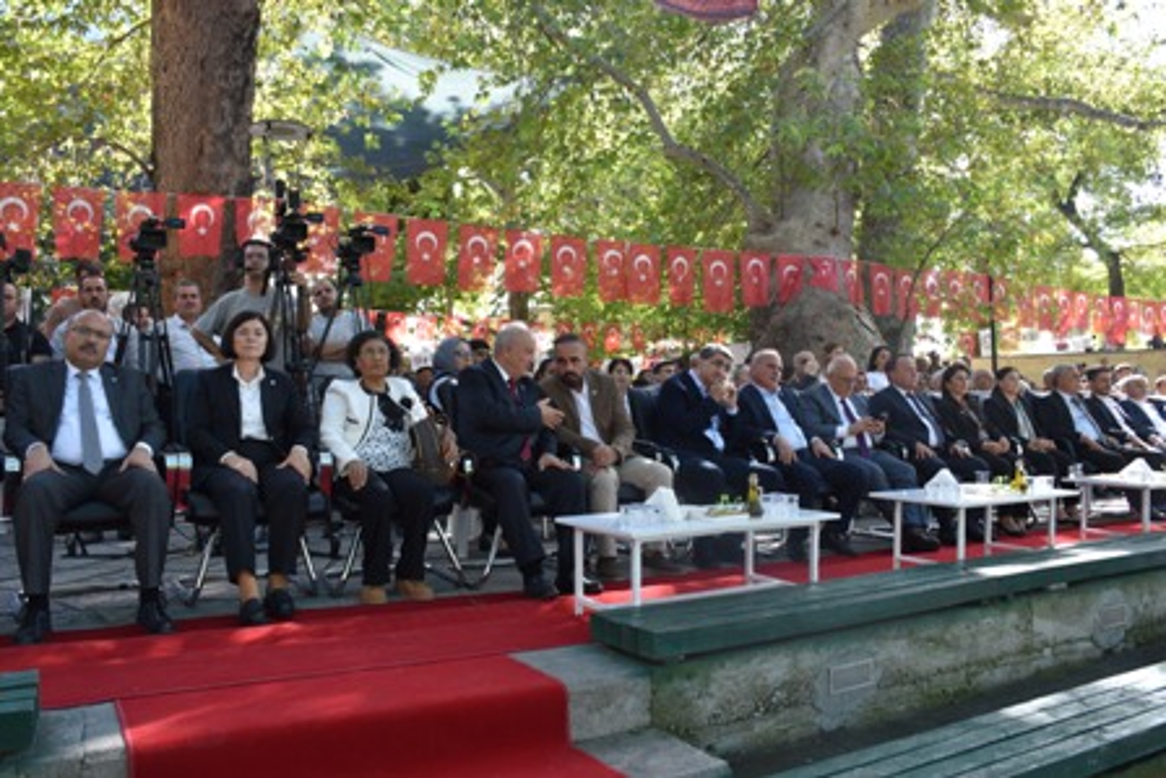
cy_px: 389
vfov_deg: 48.0
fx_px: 875
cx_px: 583
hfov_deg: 67.4
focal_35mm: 27
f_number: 5
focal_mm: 18
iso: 400
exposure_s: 1/100
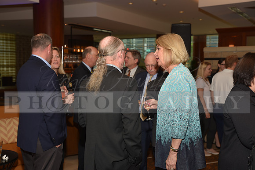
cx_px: 128
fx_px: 319
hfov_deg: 43.6
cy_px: 85
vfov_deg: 29.9
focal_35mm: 45
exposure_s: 1/60
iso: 200
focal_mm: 45
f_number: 5
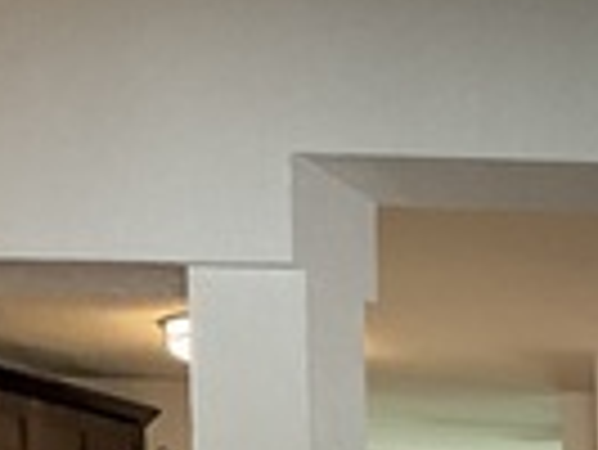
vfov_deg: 9.2
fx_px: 2507
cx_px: 1108
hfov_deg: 12.3
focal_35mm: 145
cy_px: 1062
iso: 125
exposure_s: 1/60
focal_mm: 3
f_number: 1.8
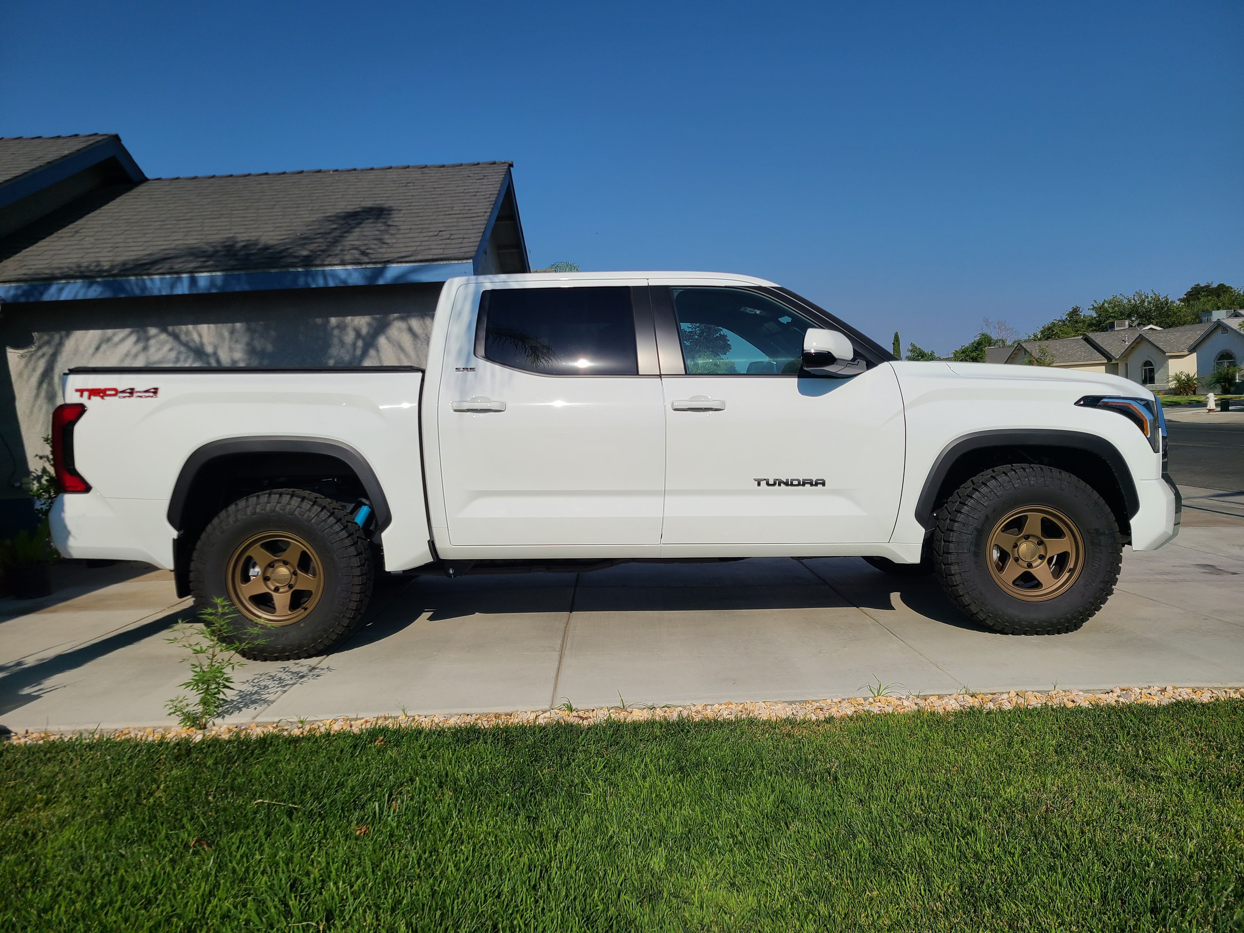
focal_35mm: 26
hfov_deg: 67.3
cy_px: 466
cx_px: 622
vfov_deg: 53.1
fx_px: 934
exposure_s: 1/7275
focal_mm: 5.4
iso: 40
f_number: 1.8
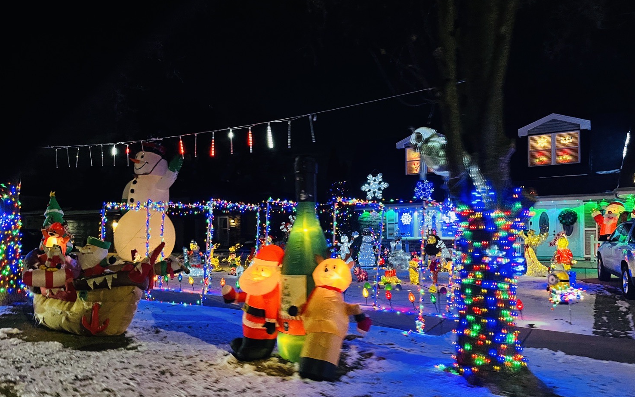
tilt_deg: -2.6
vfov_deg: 44.4
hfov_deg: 66.5
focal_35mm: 28
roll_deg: +0.5
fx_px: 485
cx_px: 317
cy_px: 229
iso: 500
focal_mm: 5.1
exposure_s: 1/30
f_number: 1.6
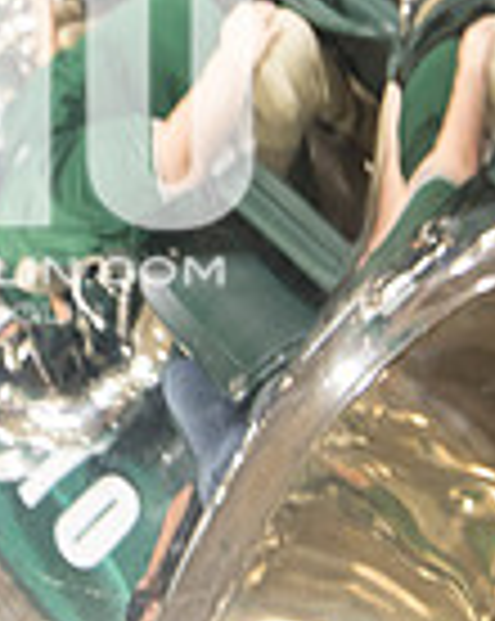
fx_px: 3487
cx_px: -86
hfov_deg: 8.0
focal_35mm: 190
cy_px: 110
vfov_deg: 10.1
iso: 2000
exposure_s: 1/50
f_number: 3.5
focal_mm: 48
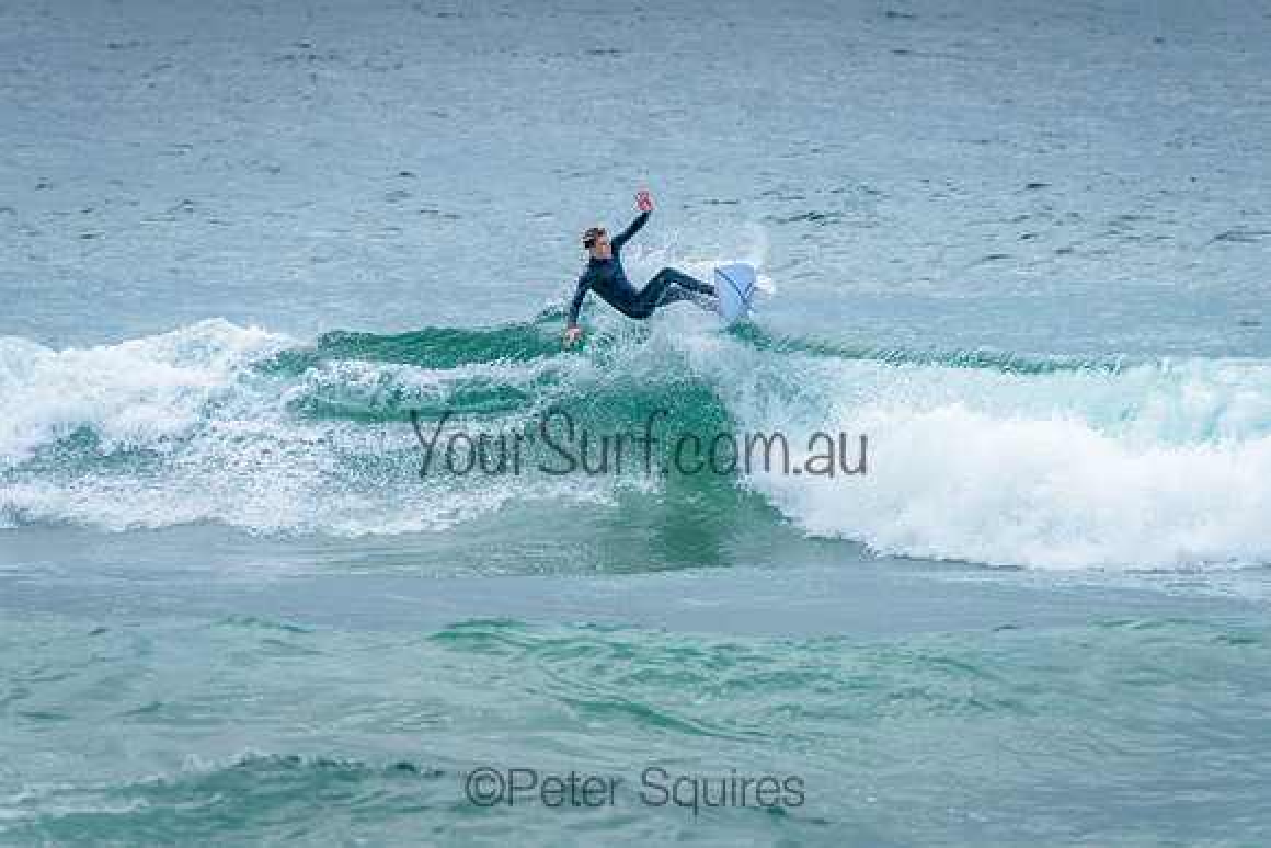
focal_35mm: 490
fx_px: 17308
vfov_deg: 2.8
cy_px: 378
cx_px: 640
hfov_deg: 4.2
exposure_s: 1/1600
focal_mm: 400
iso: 500
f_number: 7.1
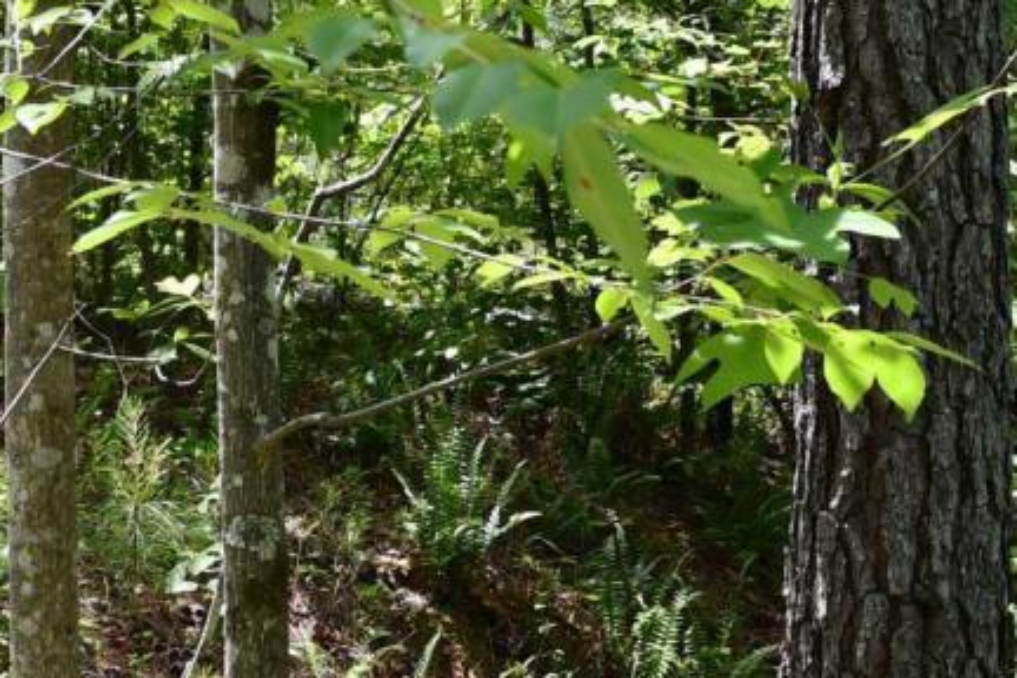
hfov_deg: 20.4
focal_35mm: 100
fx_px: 2825
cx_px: 622
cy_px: 339
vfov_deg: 13.7
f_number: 5.6
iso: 200
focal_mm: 18
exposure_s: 1/250
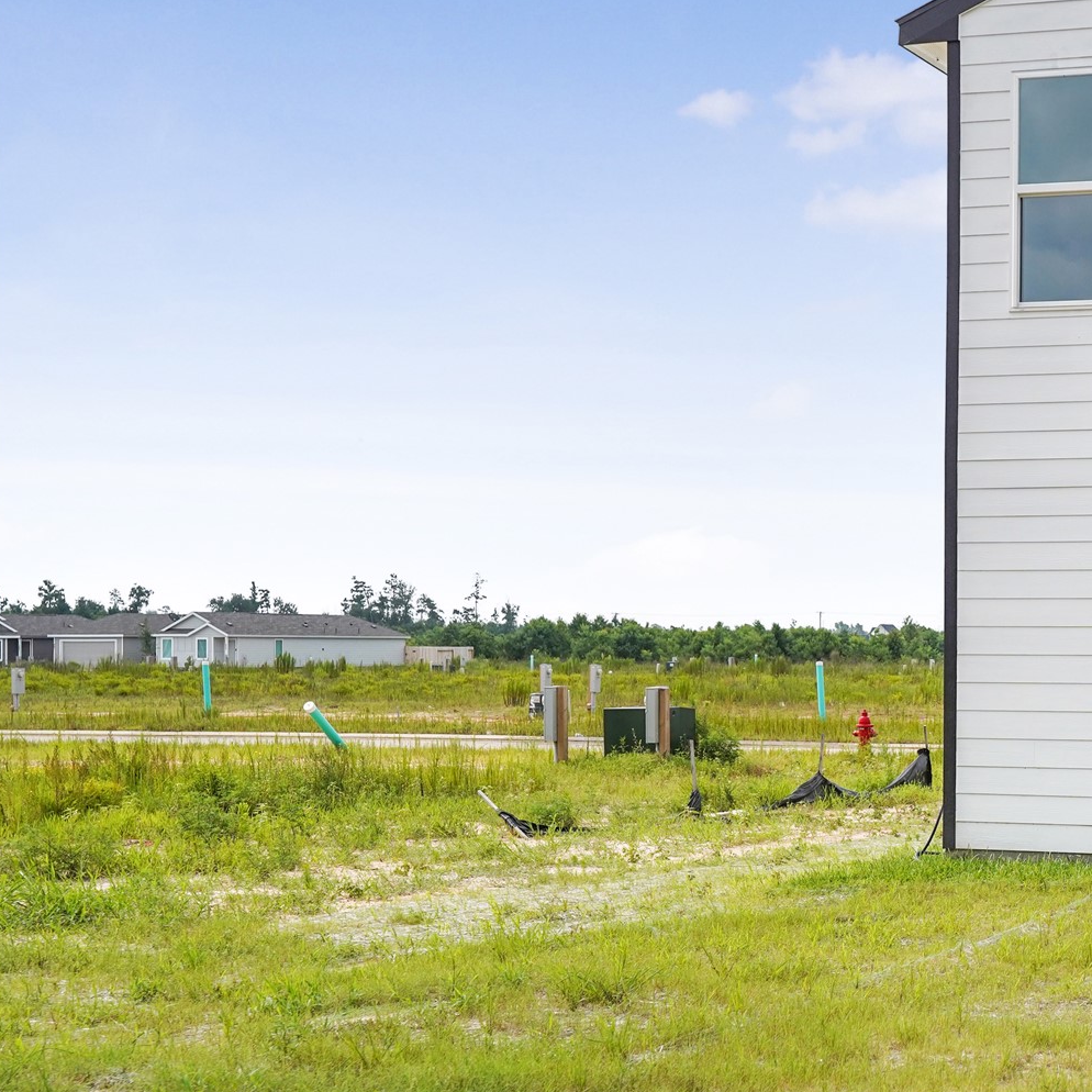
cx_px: 1180
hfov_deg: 24.8
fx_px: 2320
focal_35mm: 65
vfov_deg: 26.5
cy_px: 527
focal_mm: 35
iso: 400
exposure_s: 1/5000
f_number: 4
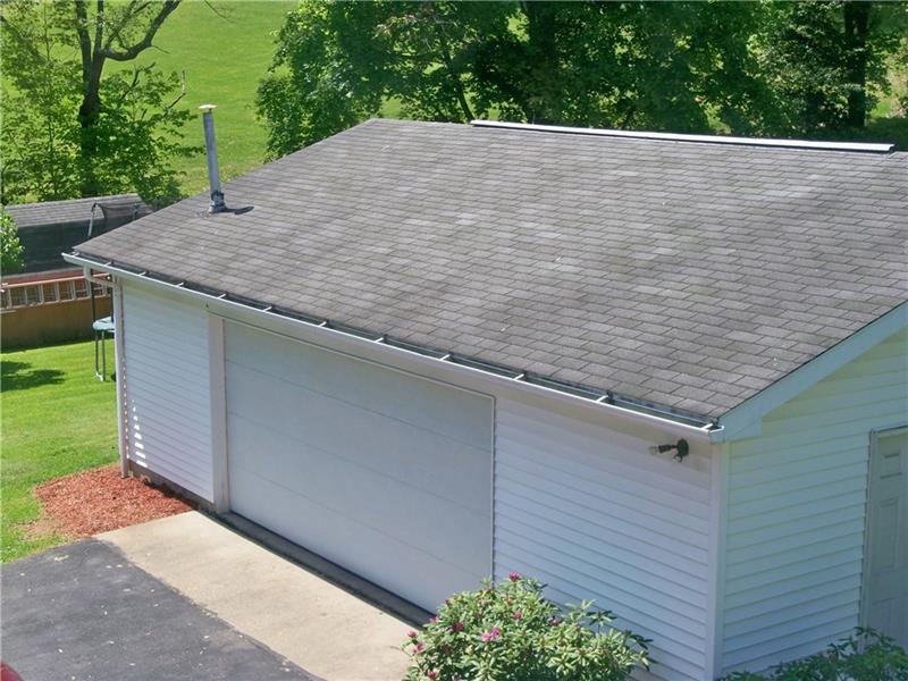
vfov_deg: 24.8
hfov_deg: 32.7
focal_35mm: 59
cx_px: 454
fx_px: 1548
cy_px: 340
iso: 80
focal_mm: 10.5
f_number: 4
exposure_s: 1/500
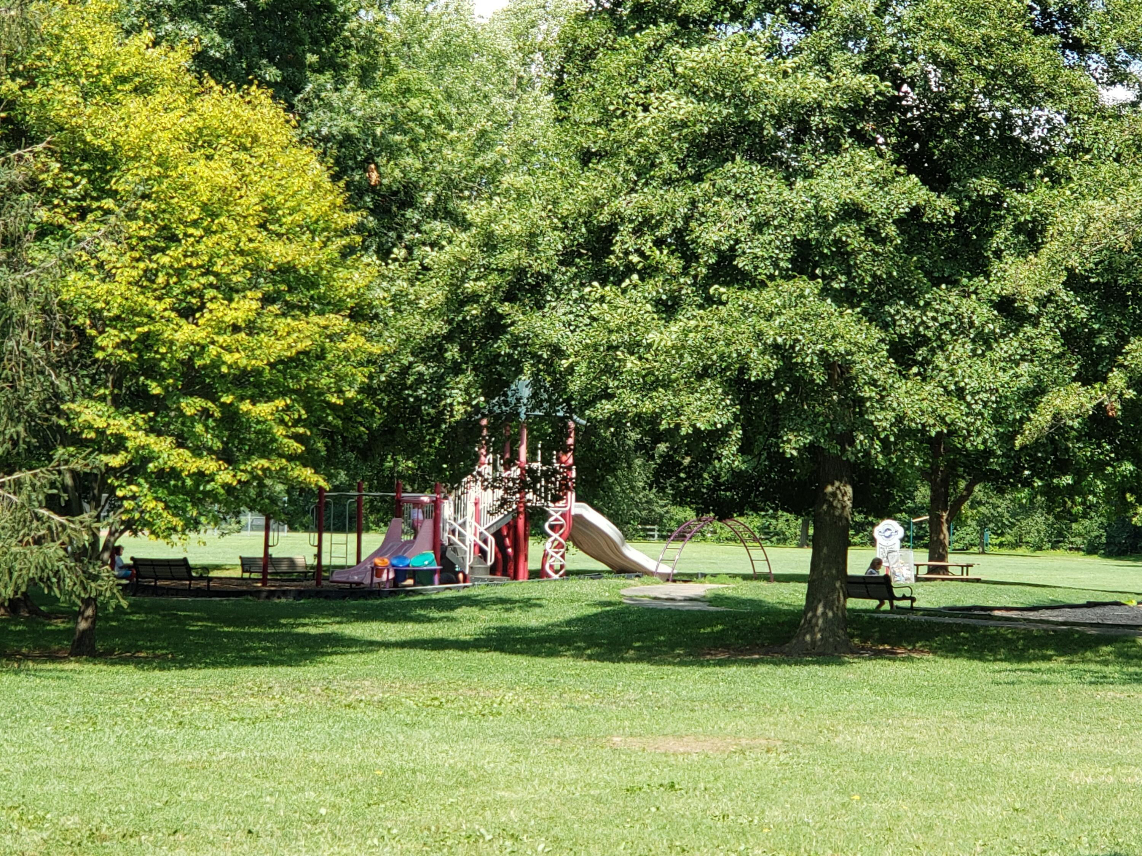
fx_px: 1716
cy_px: 428
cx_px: 571
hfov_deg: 36.8
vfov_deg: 28.0
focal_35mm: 52
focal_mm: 6
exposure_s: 1/278
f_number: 2.4
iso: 32
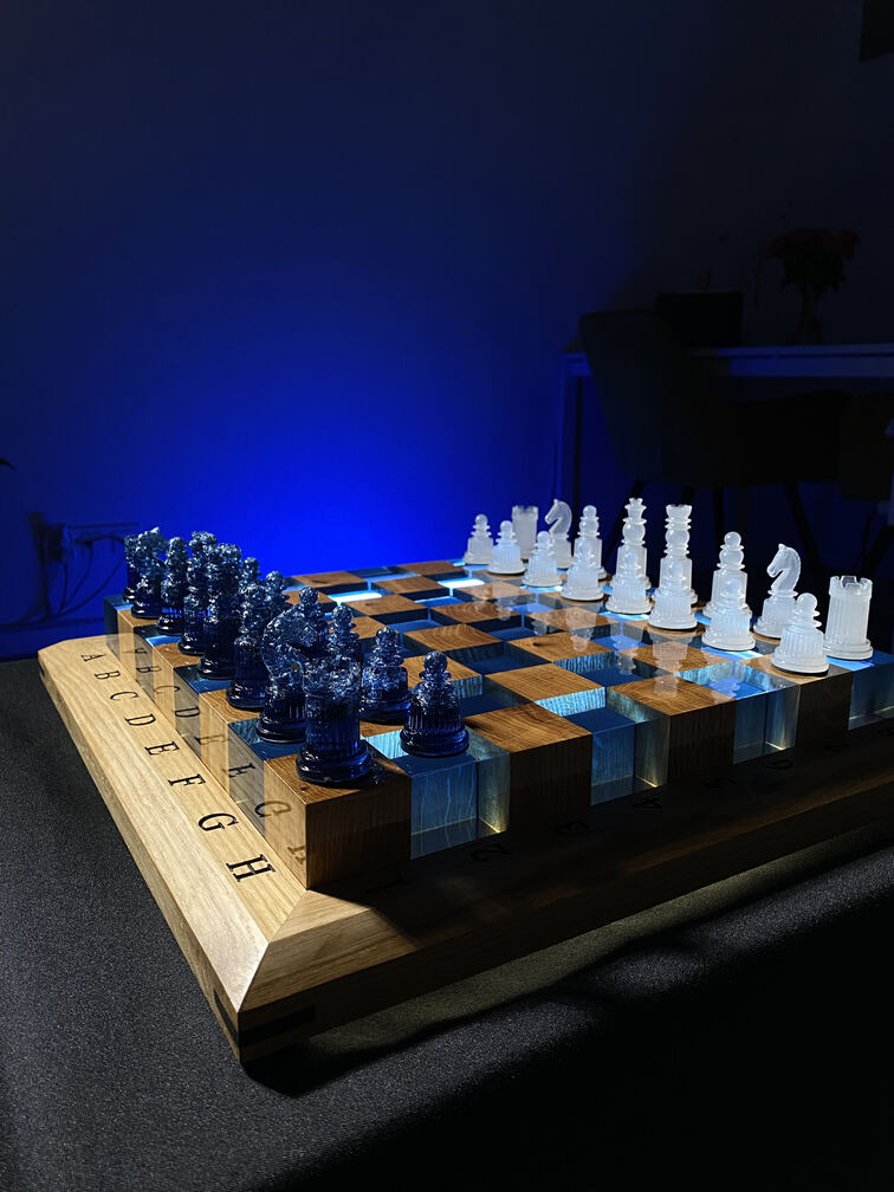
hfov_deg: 53.1
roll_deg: -0.7
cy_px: 596
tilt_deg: -13.5
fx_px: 895
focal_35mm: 26
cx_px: 447
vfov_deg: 67.3
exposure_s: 1/50
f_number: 1.8
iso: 160
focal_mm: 4.25
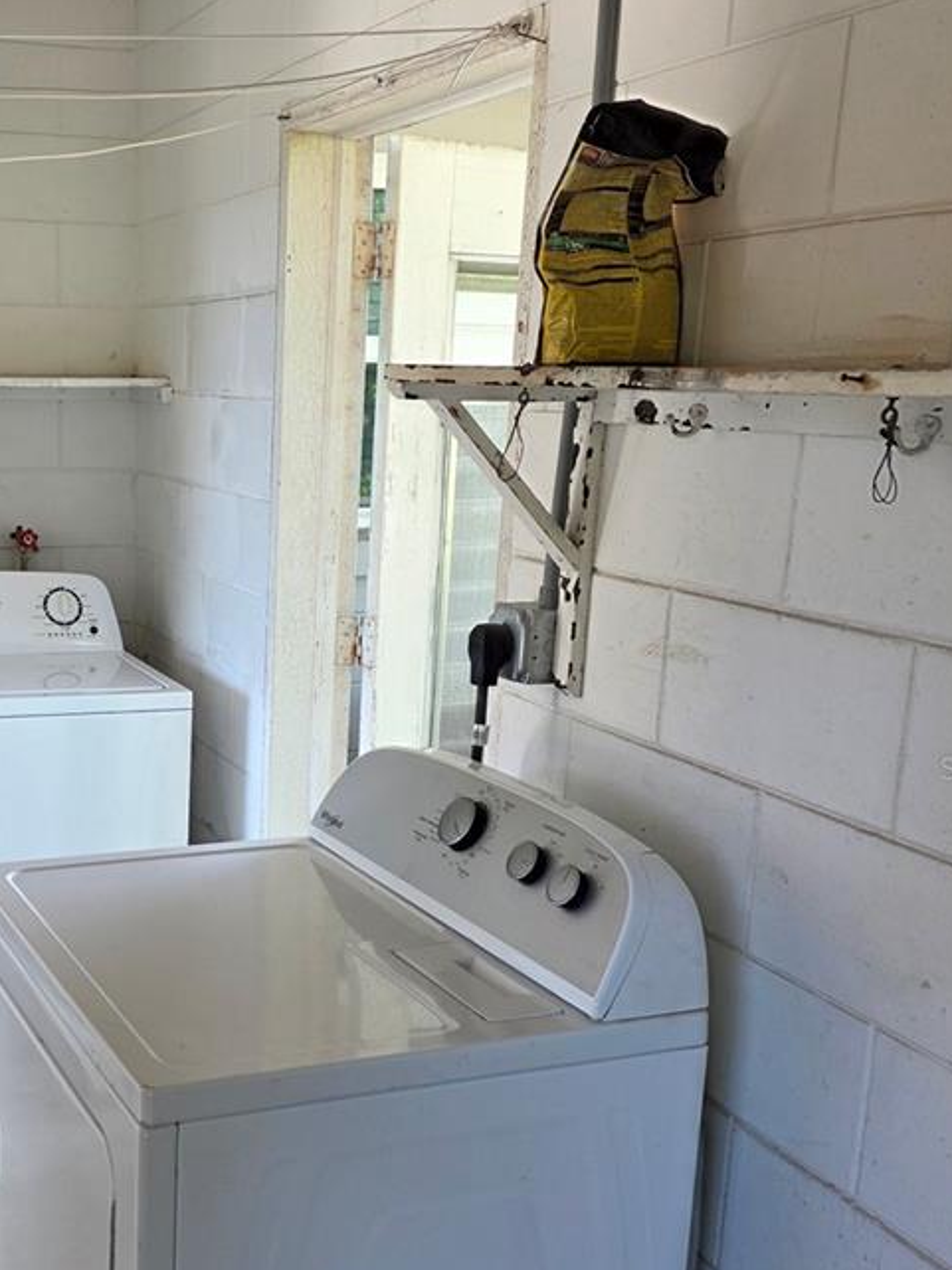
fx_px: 1578
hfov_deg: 32.6
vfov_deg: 43.6
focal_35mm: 43
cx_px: 190
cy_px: 768
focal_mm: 6.25
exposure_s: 1/120
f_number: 1.7
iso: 64
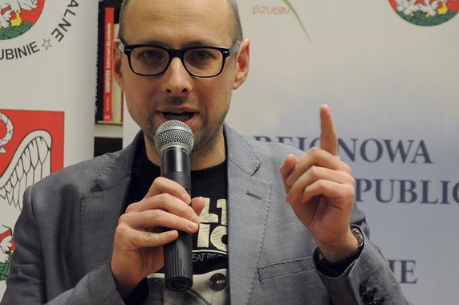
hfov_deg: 13.2
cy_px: 147
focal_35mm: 156
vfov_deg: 8.8
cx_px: 182
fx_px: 1987
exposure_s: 1/125
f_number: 5.3
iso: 2500
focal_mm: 70
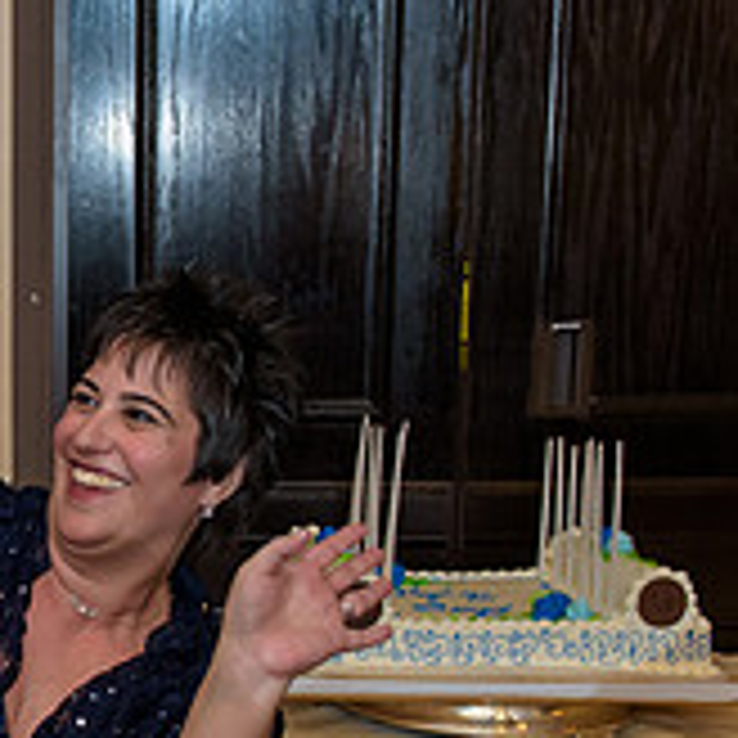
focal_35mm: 78
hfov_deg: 20.6
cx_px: -171
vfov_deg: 21.9
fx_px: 1881
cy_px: 574
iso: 1600
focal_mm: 26
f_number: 3.2
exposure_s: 1/125
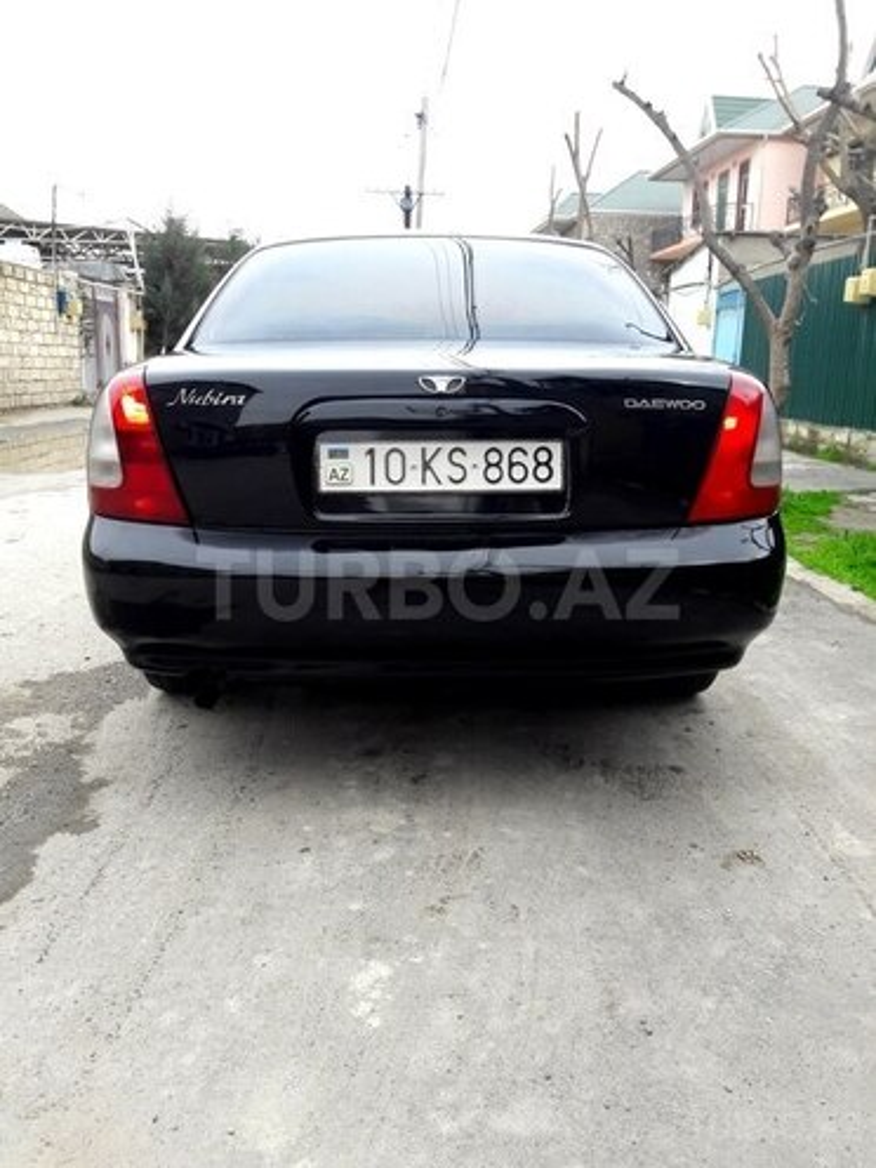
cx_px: 438
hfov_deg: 49.7
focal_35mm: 28
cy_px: 584
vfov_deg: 63.4
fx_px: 945
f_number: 1.9
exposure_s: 1/400
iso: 40
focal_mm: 3.7
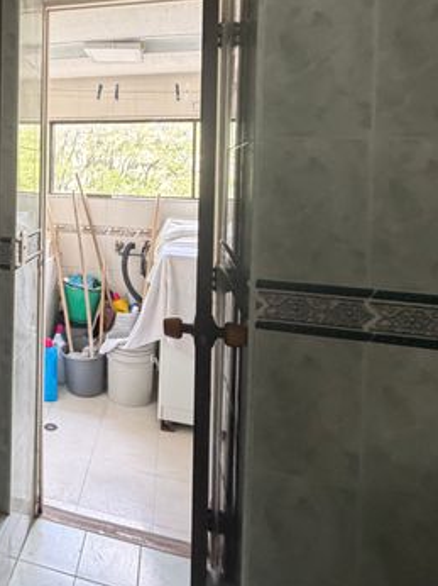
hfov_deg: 45.4
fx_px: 456
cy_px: 180
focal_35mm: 27
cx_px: 27
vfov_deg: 63.2
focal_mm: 2.22
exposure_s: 1/92
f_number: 2.2
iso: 320
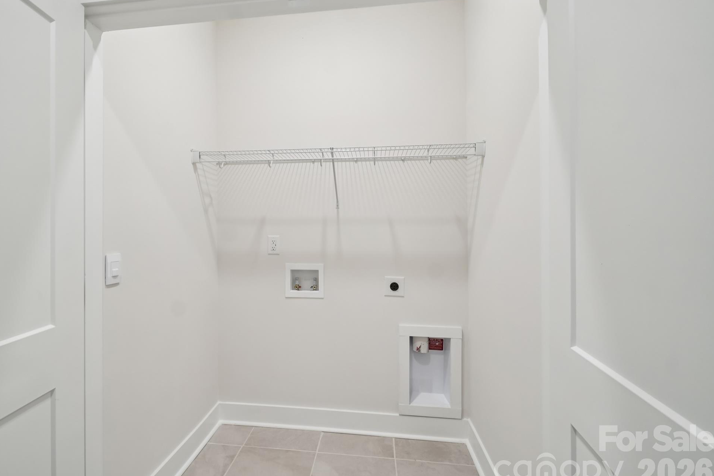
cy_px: 245
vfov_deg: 73.7
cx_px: 337
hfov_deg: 96.6
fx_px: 317
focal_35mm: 16
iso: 400
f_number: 8
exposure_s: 1/20
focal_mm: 10
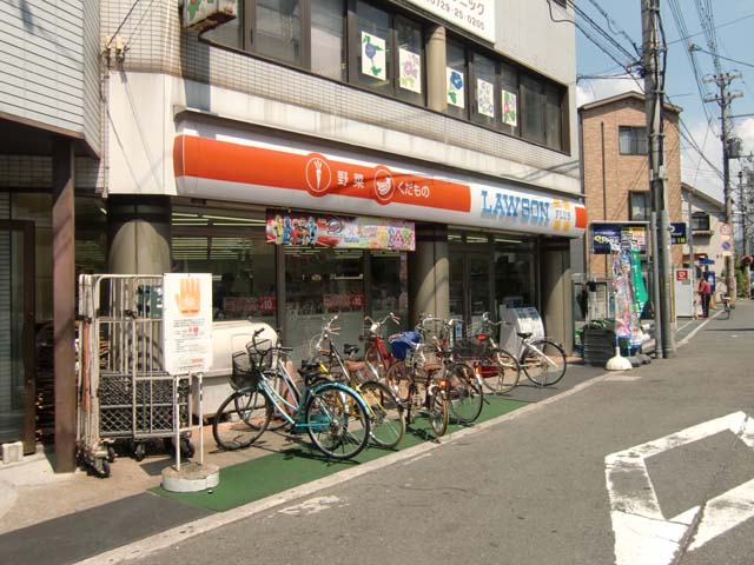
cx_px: 377
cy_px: 282
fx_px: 632
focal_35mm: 29
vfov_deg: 48.2
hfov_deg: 61.7
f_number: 3.5
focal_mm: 5.2
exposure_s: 1/800
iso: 64
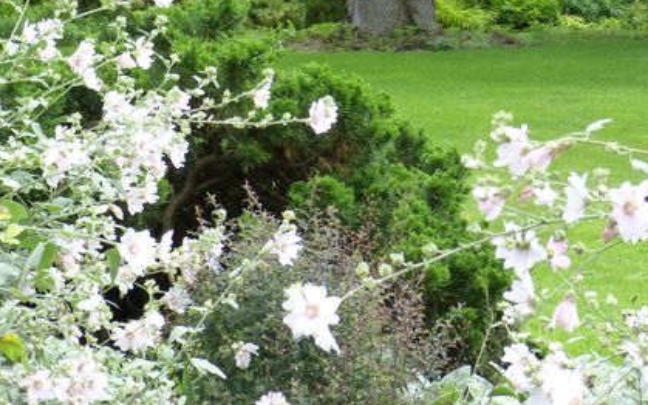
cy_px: -26
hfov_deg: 13.4
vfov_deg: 8.4
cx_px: 370
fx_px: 2755
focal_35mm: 156
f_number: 4
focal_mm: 13.8
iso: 160
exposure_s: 1/125
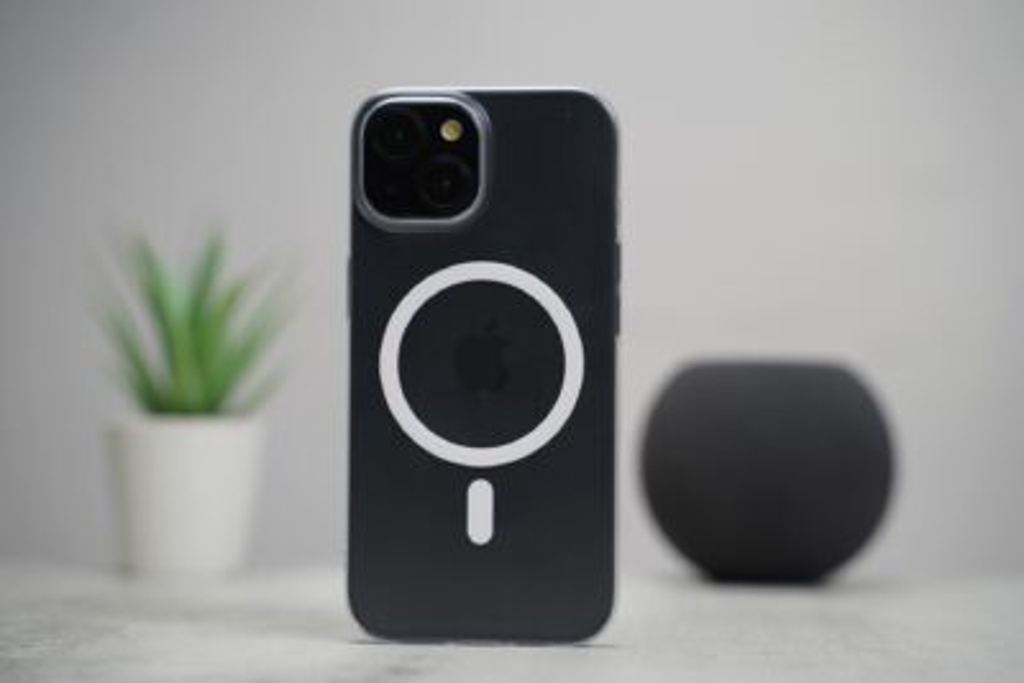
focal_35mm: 75
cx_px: 512
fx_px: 2134
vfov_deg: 18.2
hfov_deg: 27.0
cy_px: 342
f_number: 4
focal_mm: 75
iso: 1000
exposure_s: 1/200
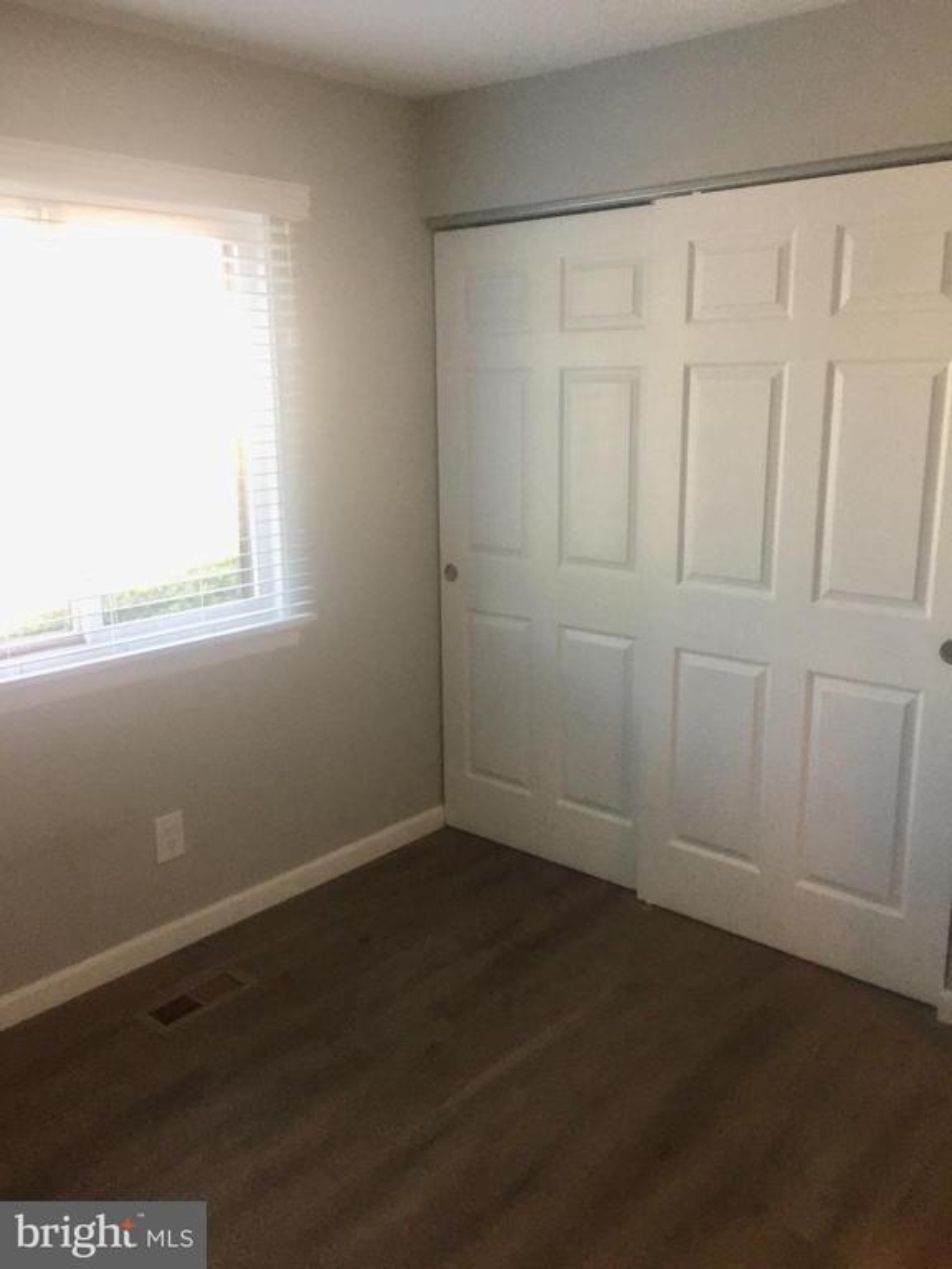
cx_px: 476
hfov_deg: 48.2
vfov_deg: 61.7
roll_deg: -0.3
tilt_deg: -14.4
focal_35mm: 29
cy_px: 634
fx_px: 1063
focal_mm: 4.15
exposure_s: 1/30
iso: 50
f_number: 2.2
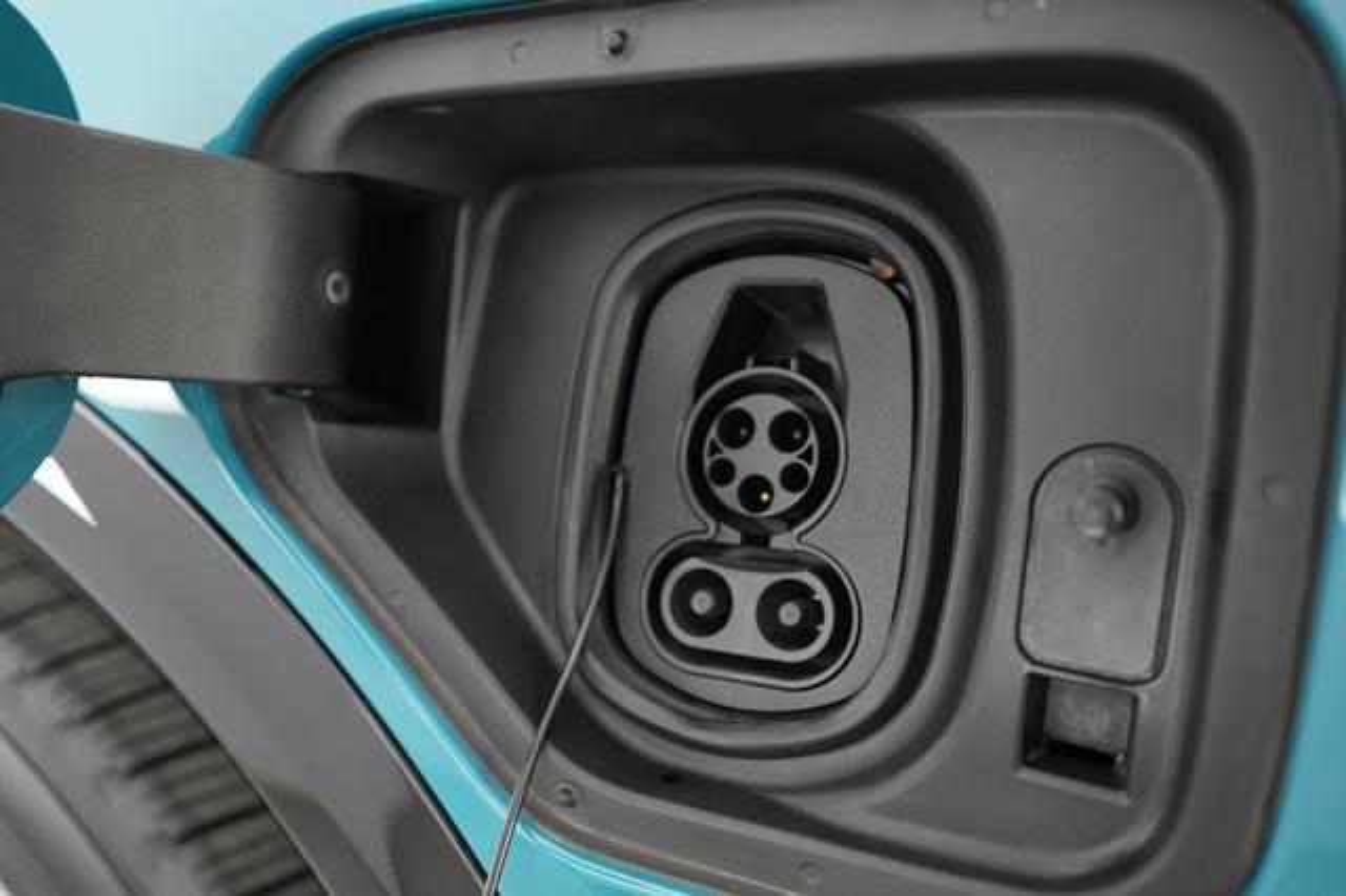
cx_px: 673
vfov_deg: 46.4
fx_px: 1046
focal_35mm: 28
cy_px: 448
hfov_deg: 65.5
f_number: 2.8
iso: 6400
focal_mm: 28
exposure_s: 1/60
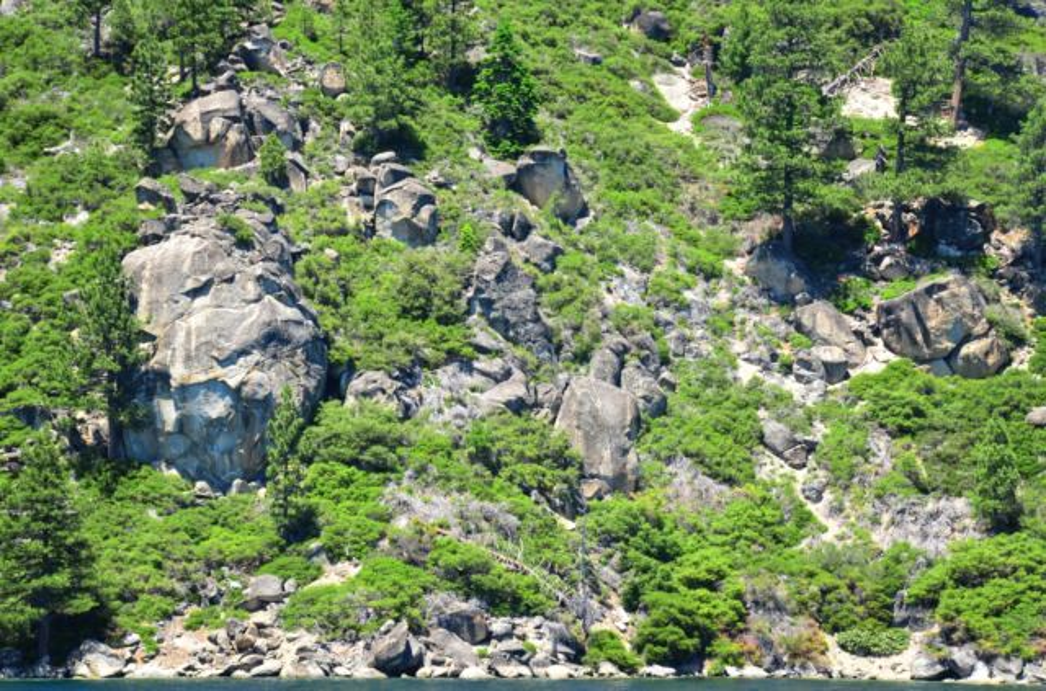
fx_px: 3912
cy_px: 346
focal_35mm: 135
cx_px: 523
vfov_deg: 10.1
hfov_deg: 15.2
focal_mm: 90
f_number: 16
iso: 200
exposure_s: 1/60
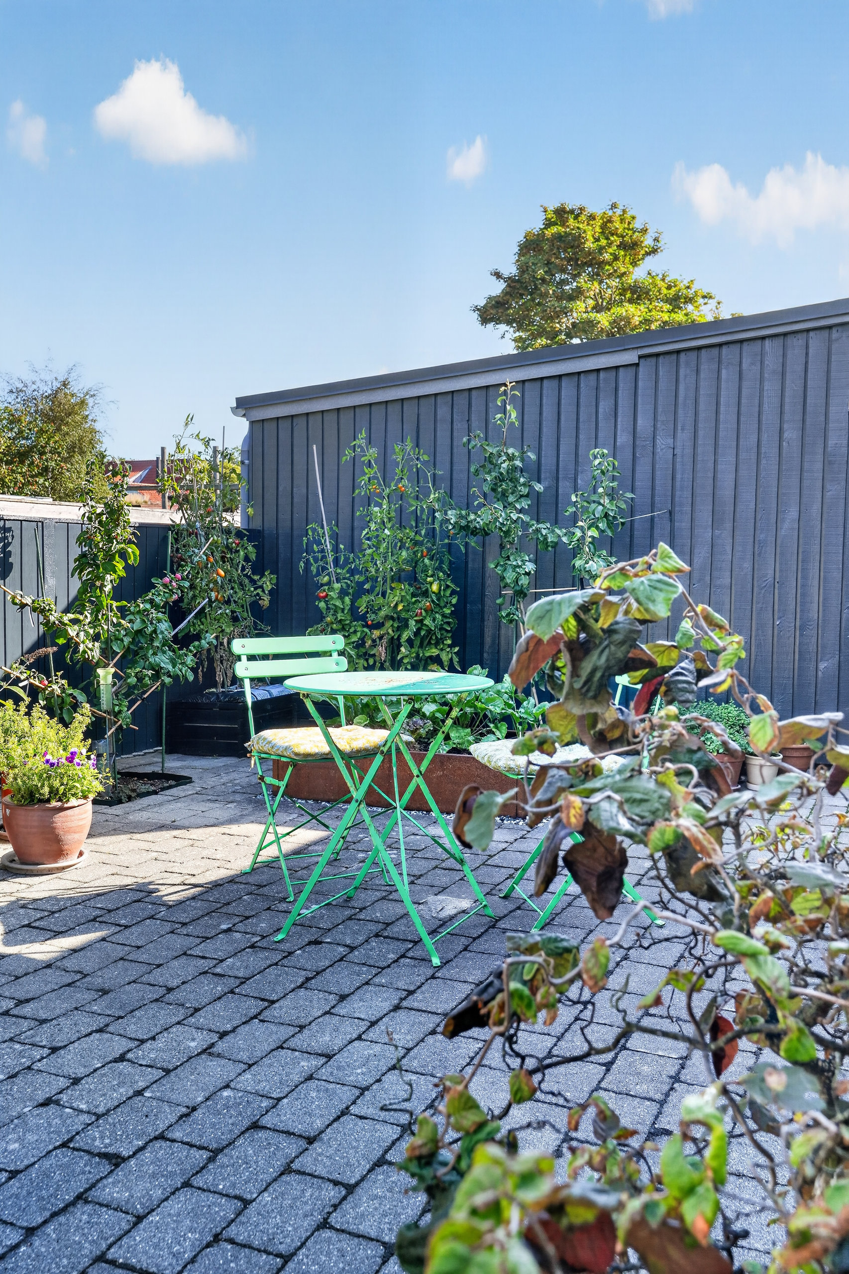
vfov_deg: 58.7
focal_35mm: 32
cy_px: 637
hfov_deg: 41.1
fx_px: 1132
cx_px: 424
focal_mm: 32
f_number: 8
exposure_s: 1/80
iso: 400
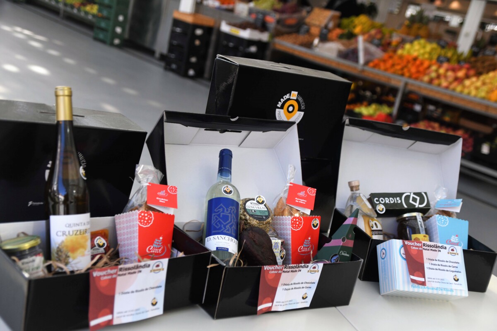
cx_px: 248
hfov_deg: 39.6
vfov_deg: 27.0
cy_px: 166
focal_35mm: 50
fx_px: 690
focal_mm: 50
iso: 1000
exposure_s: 1/1600
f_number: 4.5
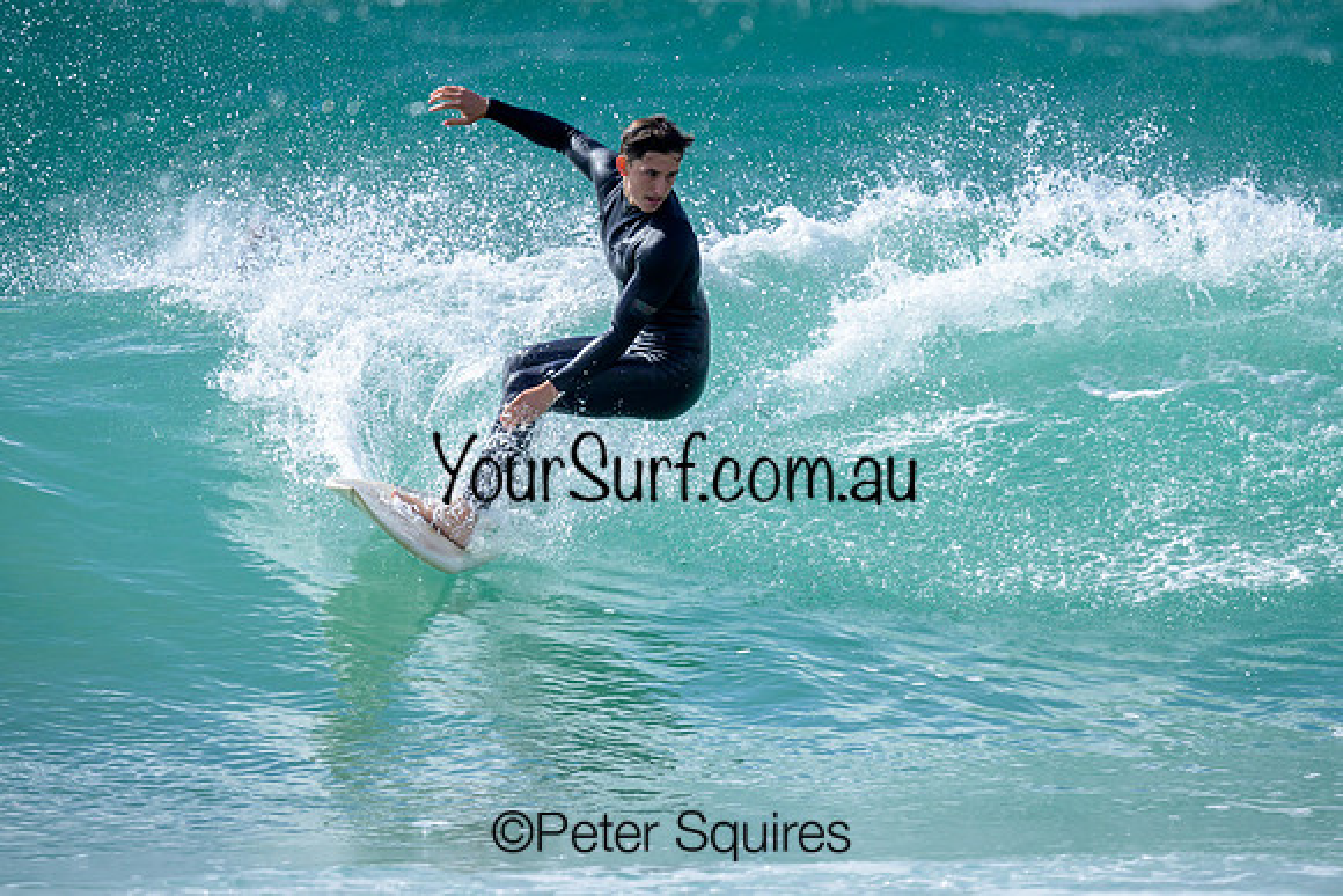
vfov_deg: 1.4
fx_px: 36102
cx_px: 682
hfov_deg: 2.1
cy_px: 354
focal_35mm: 968
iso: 360
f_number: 6.3
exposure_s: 1/2000
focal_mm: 800
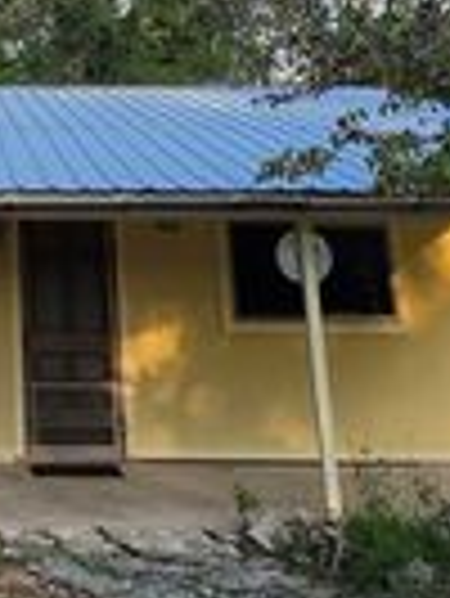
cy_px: -169
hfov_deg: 21.2
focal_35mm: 65
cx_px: -81
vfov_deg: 25.8
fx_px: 1125
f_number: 1.9
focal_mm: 2.2
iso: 32
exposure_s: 1/504
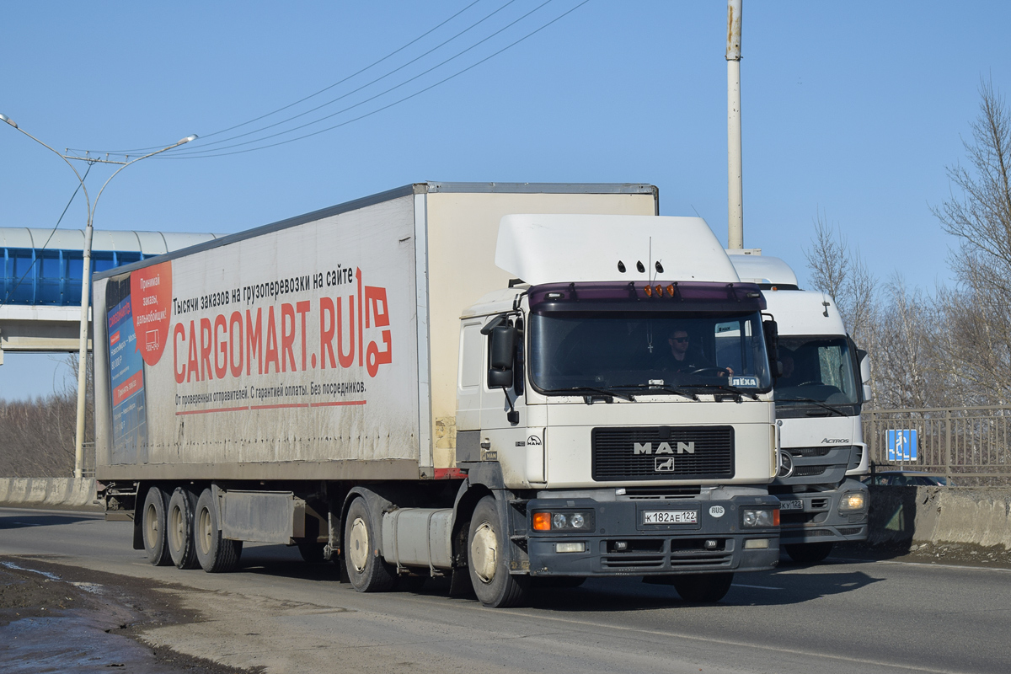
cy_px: 337
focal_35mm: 82
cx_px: 506
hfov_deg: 24.6
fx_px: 2317
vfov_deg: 16.6
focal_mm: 55
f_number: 6.3
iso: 100
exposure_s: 1/1000
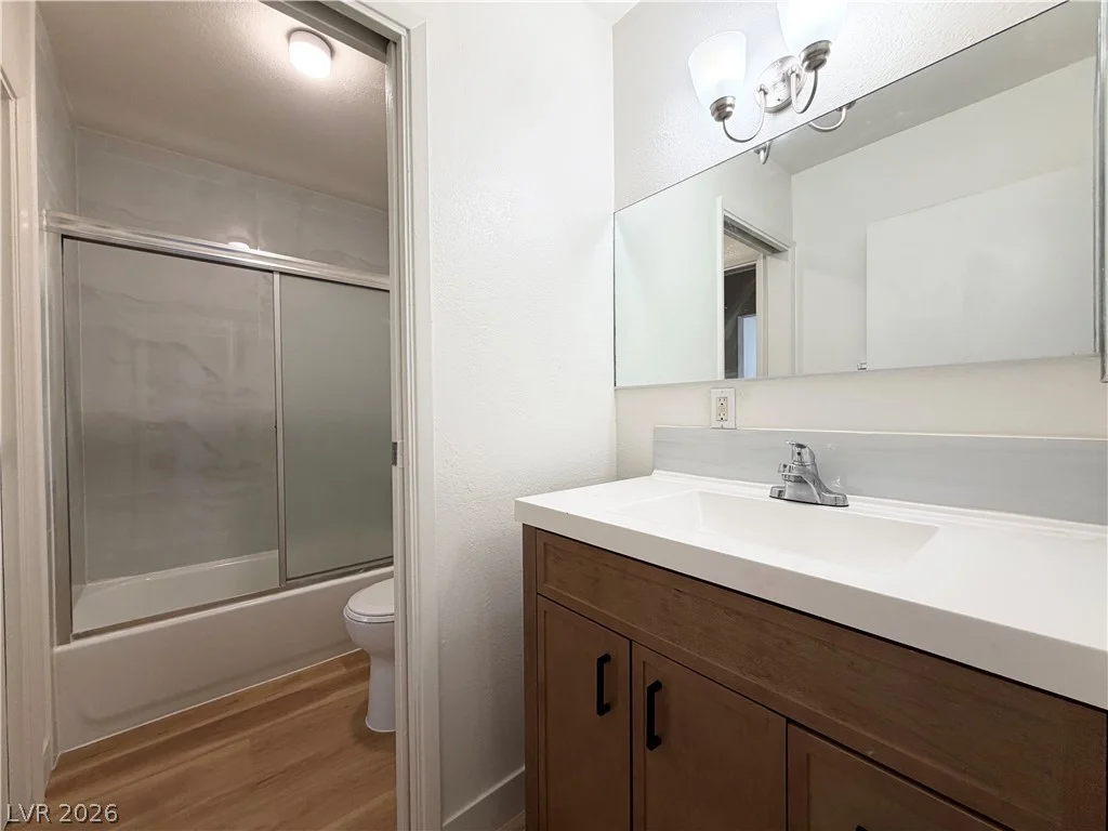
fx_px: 448
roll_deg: -0.2
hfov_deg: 102.1
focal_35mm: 14
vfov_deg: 85.7
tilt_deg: -1.4
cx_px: 554
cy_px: 416
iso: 160
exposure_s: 1/120
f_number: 2.2
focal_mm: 2.22
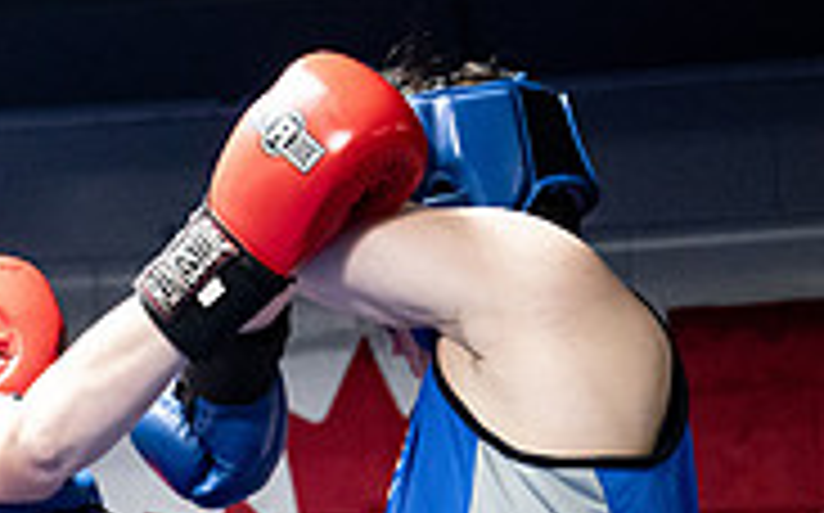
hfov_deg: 12.6
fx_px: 3702
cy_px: 745
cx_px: 9
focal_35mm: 165
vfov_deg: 7.8
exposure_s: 1/1000
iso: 8000
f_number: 2.8
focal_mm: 51
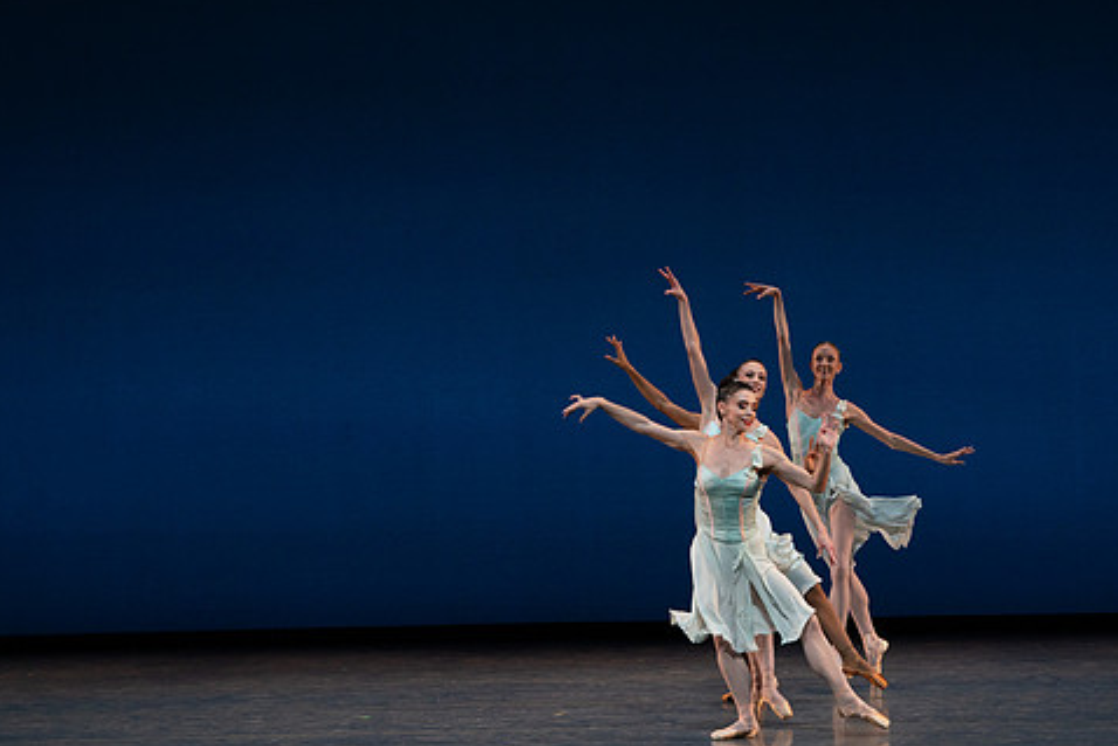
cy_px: 401
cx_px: 632
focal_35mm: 177
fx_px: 5498
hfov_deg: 11.6
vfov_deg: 7.8
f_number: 8
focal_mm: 146
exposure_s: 1/500
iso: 3200
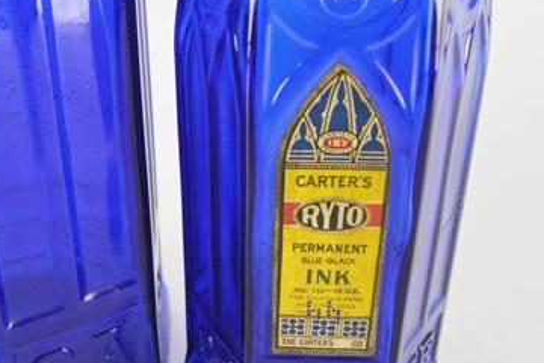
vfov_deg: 26.9
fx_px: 755
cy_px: 233
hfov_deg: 39.2
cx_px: 192
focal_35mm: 50
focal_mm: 20
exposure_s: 1/125
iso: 400
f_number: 5.6
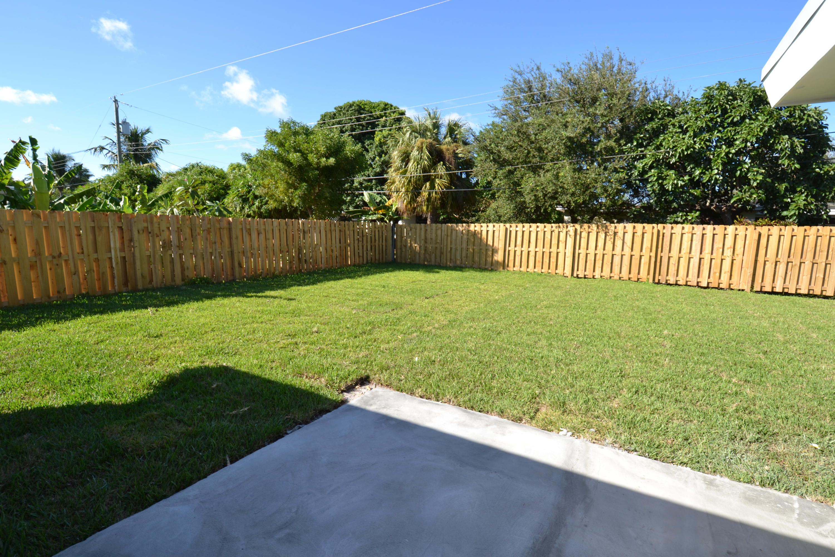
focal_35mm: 15
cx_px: 418
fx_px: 348
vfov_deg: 77.3
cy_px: 278
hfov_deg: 100.4
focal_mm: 10
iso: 100
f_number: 7.1
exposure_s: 1/125
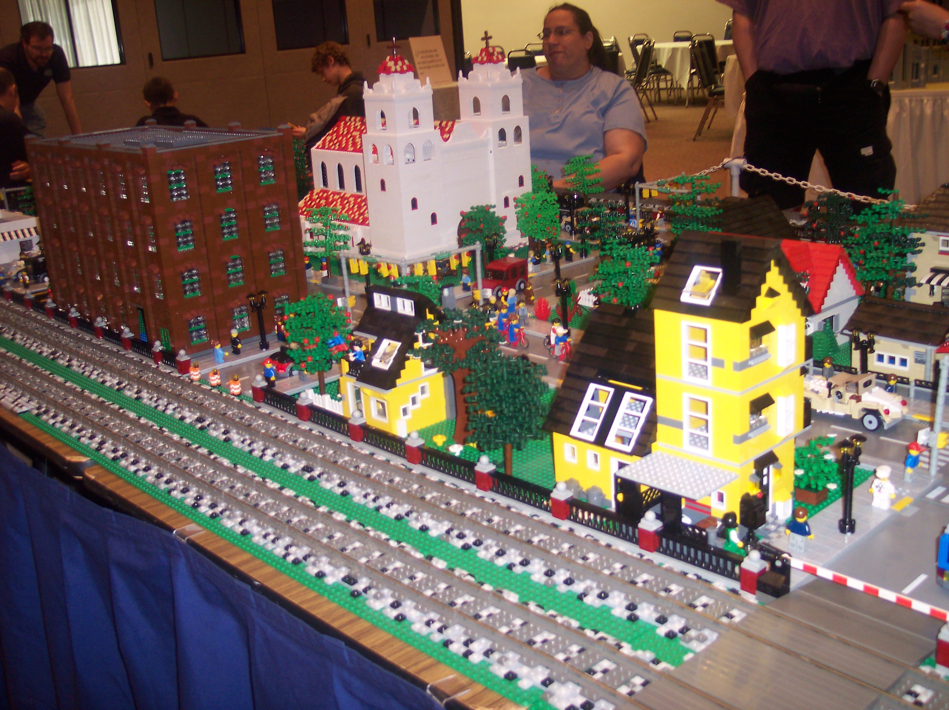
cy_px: 355
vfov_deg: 37.7
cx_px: 474
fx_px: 1041
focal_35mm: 38
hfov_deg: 49.0
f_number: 2.8
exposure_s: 1/30
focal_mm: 8
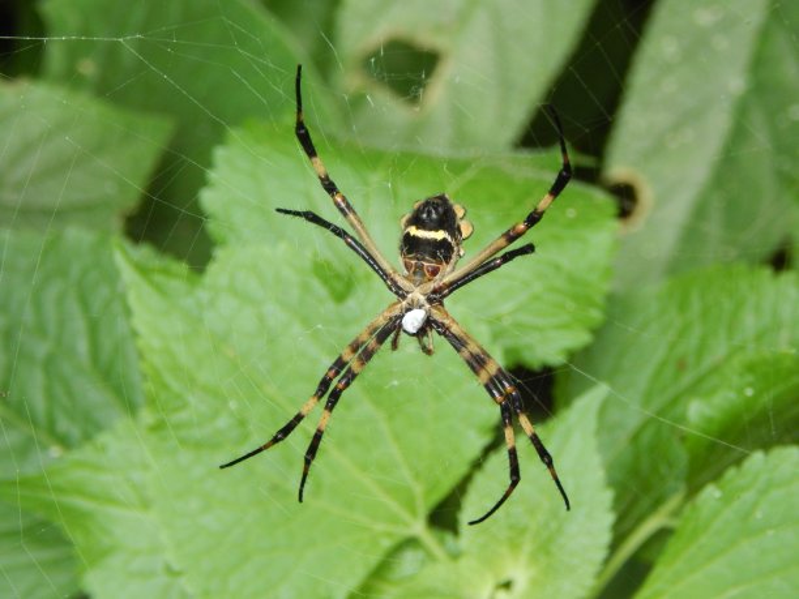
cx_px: 400
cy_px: 300
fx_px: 3278
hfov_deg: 13.9
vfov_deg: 10.4
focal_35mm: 142
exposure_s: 1/80
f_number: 4.9
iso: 400
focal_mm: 25.3
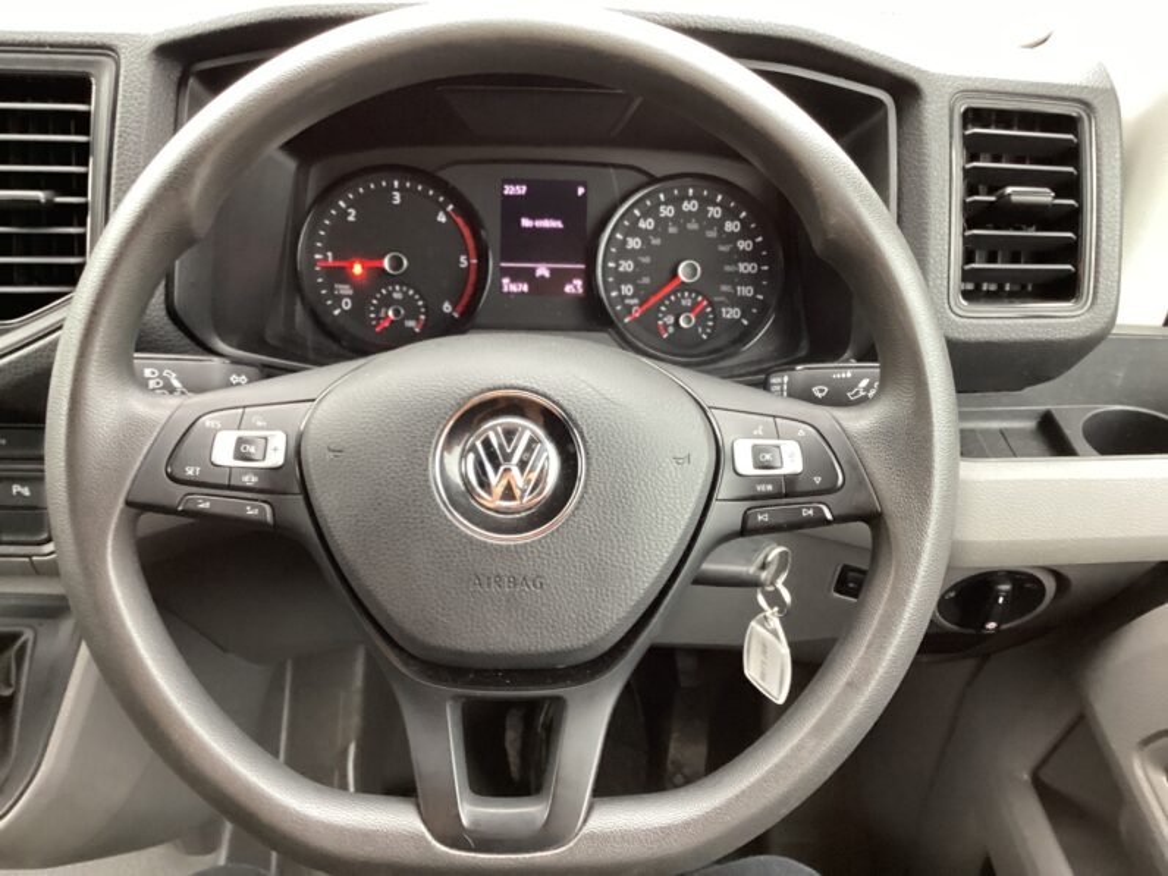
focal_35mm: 31
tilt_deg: -35.8
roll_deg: -2.1
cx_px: 584
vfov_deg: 45.4
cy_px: 438
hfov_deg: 58.4
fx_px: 1046
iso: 250
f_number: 2.4
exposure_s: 1/40
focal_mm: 3.3
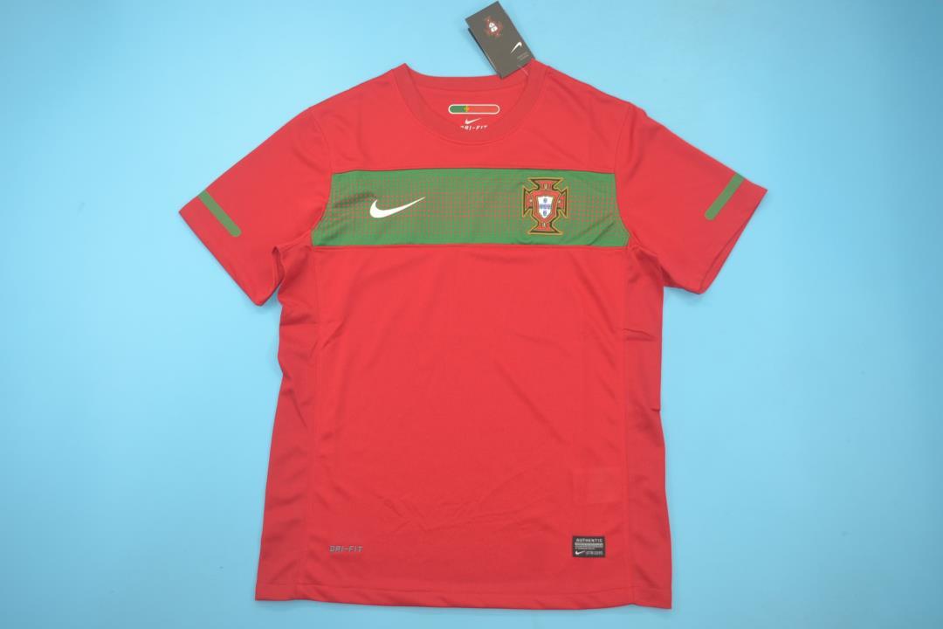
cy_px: 314
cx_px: 472
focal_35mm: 33
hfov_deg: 57.2
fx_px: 864
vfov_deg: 40.0
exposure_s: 1/80
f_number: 4.5
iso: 200
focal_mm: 22
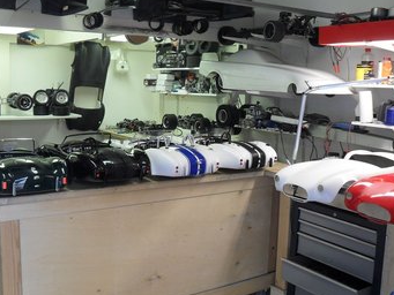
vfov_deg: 35.2
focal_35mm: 41
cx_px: 206
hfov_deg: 45.7
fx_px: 467
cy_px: 142
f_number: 2.8
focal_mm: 6.2
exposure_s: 1/30
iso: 100
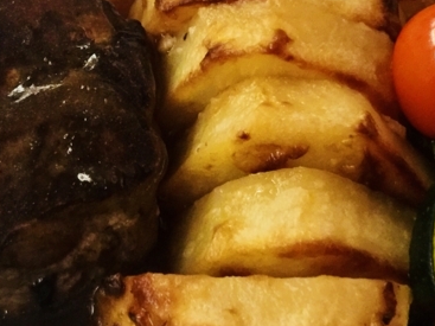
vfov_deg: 18.2
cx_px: 207
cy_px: 121
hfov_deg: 24.1
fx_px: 1018
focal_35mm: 81
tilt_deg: -51.9
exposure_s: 1/10
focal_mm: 4.15
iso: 100
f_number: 2.2
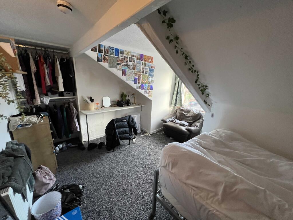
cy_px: 110
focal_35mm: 13
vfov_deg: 89.9
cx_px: 146
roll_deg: -3.4
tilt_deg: -13.5
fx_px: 110
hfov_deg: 106.2
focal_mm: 1.57
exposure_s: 1/100
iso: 200
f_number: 1.8
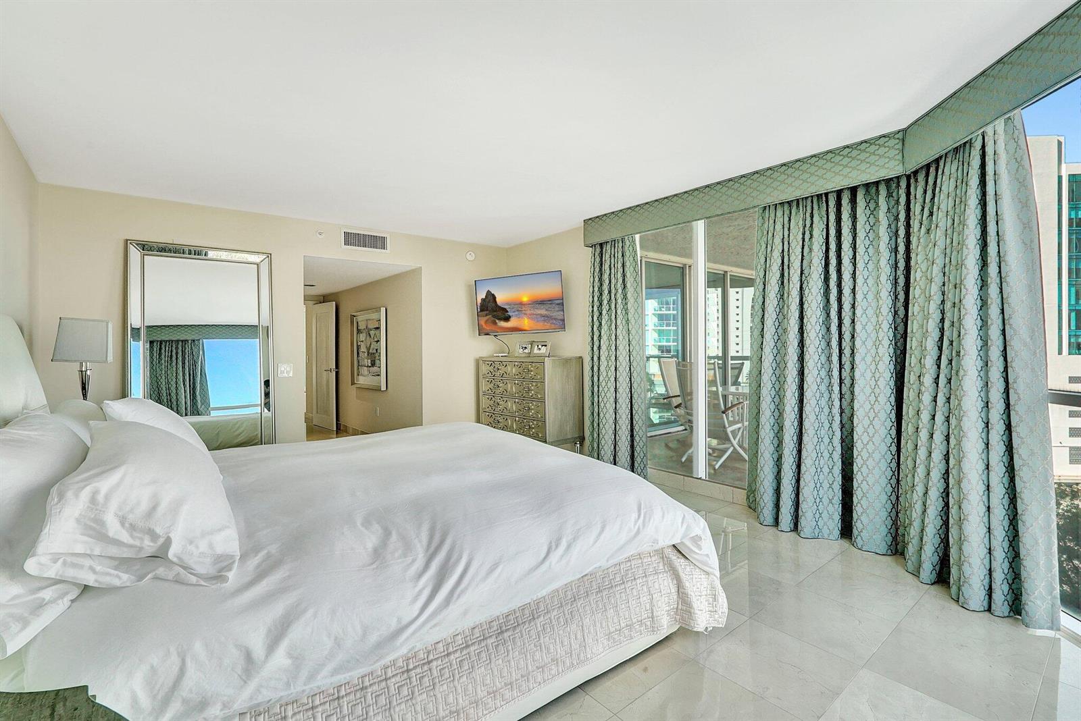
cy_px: 360
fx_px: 496
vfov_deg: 72.1
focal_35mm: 16
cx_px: 540
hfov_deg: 95.0
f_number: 13
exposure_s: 1/40
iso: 640
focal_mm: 16.5
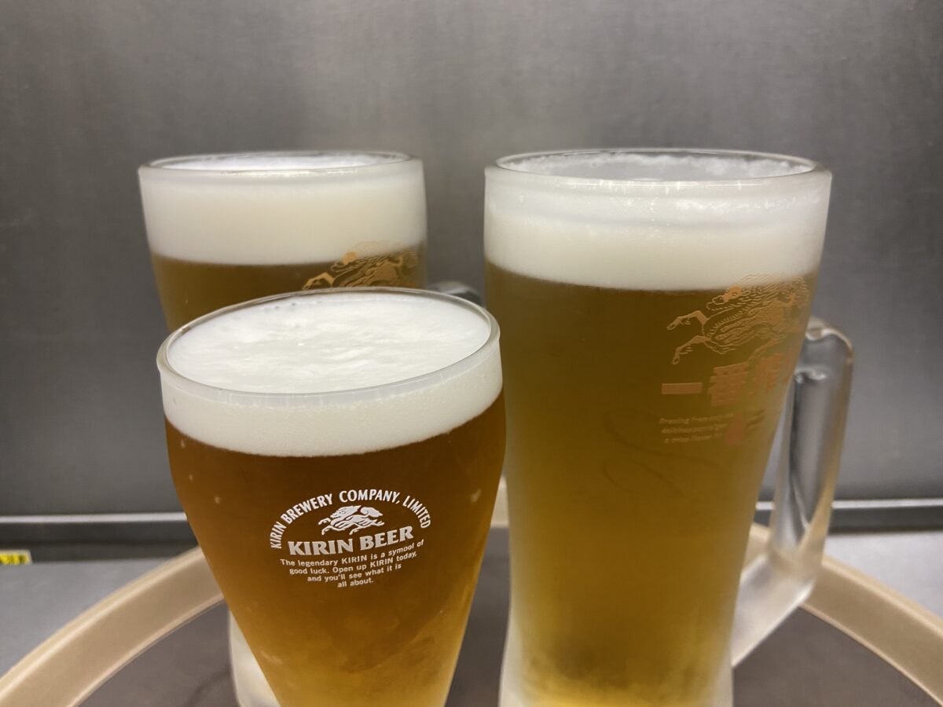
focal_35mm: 26
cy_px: 354
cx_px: 472
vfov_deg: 53.1
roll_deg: +0.0
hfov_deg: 67.3
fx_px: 708
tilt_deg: -18.6
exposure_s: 1/50
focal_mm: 4.25
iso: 100
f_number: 1.8
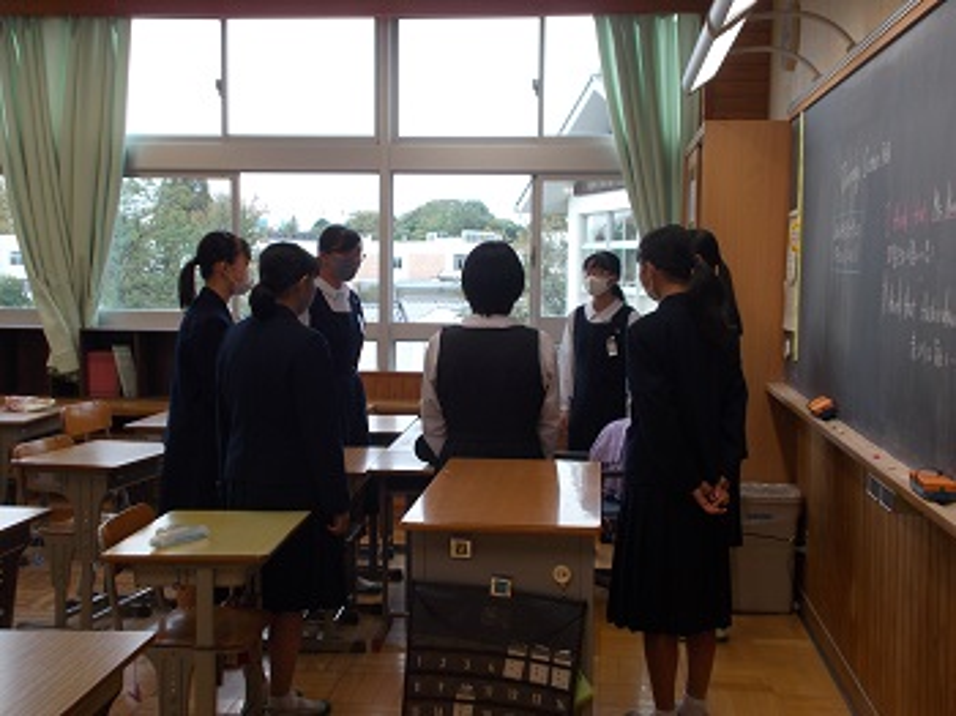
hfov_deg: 43.0
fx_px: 1214
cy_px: 358
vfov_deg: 32.8
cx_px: 478
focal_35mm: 44
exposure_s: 1/40
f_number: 4.2
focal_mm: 7.9
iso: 80
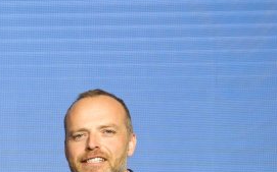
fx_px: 883
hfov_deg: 16.4
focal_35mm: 117
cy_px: 280
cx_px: -125
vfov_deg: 10.7
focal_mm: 24.9
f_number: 3.6
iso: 1600
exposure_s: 1/160
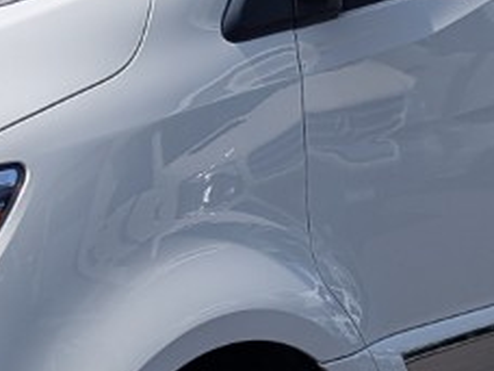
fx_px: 2098
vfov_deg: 10.1
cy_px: 139
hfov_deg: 13.4
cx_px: 185
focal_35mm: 147
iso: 50
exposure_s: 1/3774
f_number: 1.85
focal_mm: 6.81
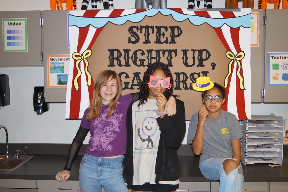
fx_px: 288
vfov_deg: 36.8
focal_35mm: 36
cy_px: 96
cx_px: 144
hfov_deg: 53.1
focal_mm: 24
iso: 800
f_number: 4
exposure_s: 1/60
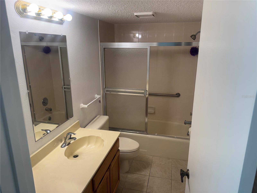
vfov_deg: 56.8
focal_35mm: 24
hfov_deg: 71.6
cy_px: 96
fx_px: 178
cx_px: 128
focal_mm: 6.76
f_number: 1.78
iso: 100
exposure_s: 1/145
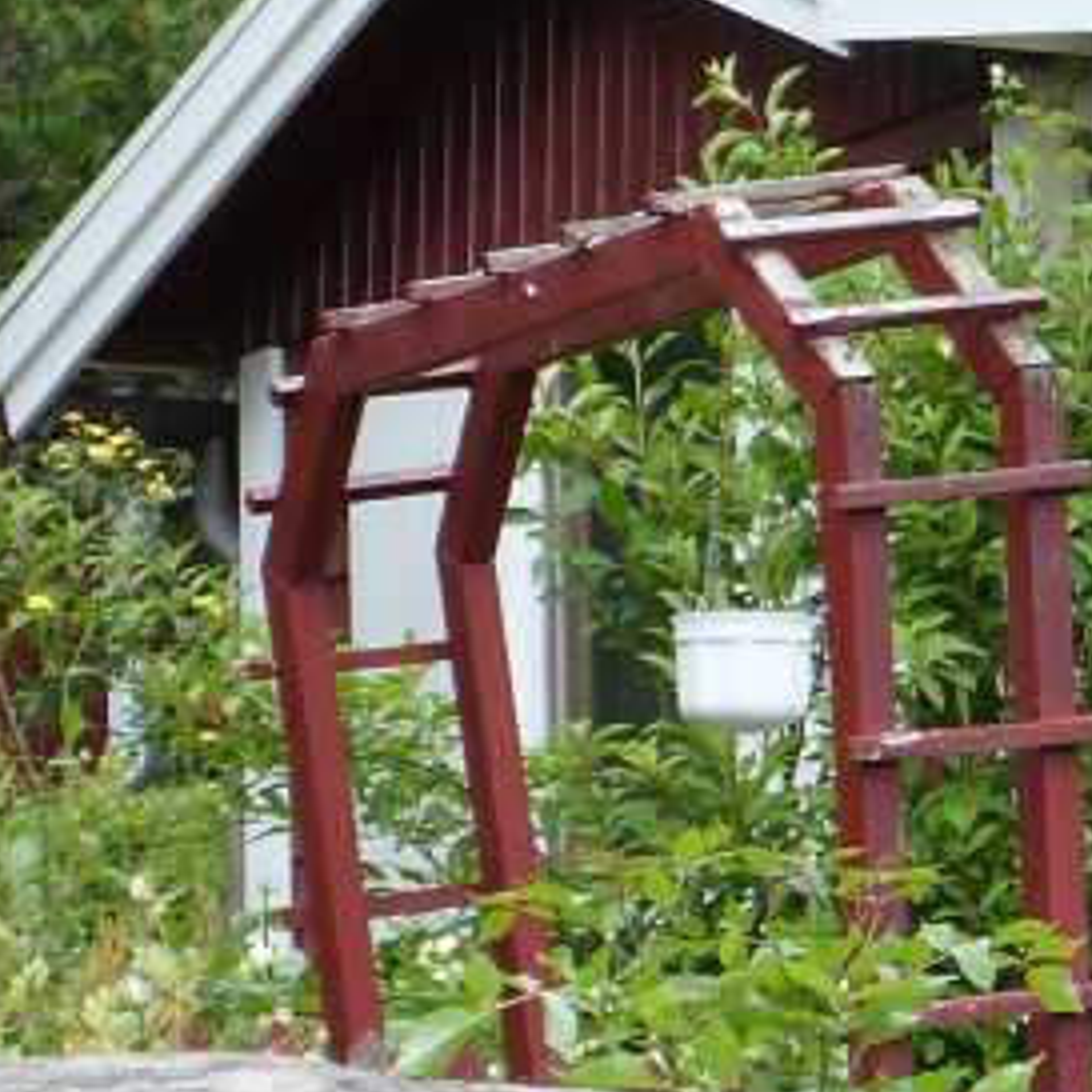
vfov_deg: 3.1
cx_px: 2224
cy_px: 316
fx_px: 20236
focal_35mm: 567
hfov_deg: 3.1
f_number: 4
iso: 100
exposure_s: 1/200
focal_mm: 26.3
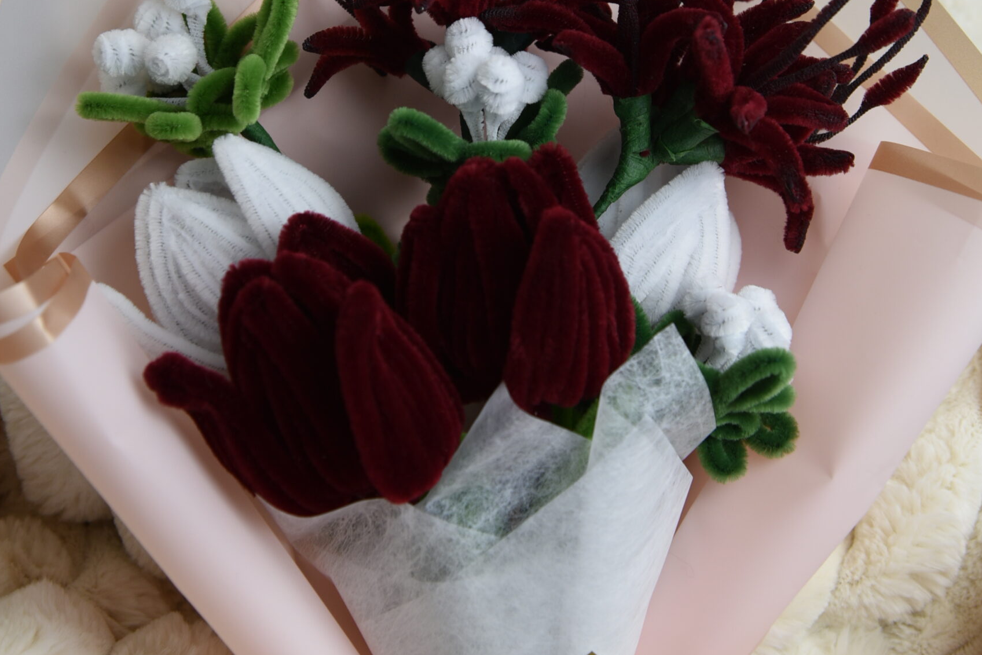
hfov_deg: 24.5
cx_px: 489
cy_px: 98
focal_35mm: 83
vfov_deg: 16.3
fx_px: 2264
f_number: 5
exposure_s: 1/100
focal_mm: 55
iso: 400
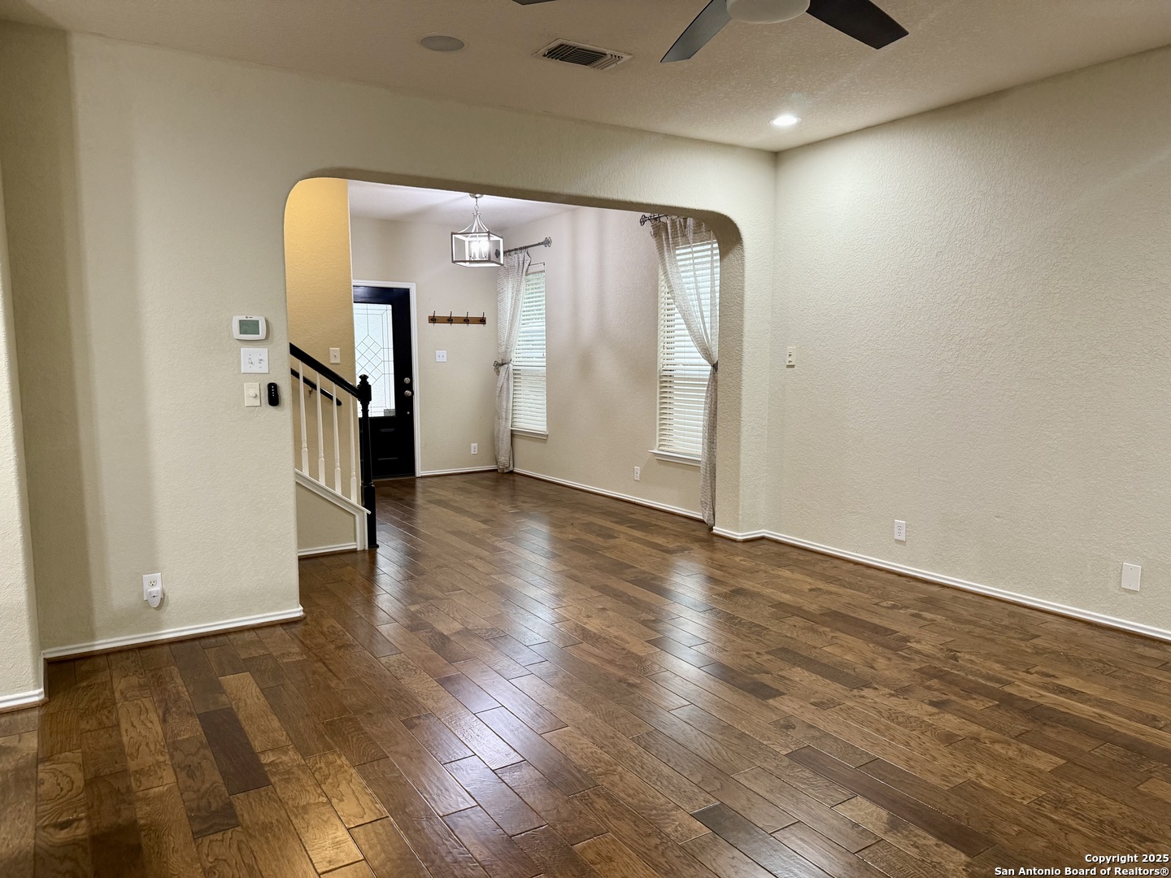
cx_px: 586
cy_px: 439
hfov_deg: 71.6
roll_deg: -0.2
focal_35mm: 24
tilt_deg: -5.9
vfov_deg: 56.8
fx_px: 812
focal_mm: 6.76
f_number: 1.78
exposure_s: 1/60
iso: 200
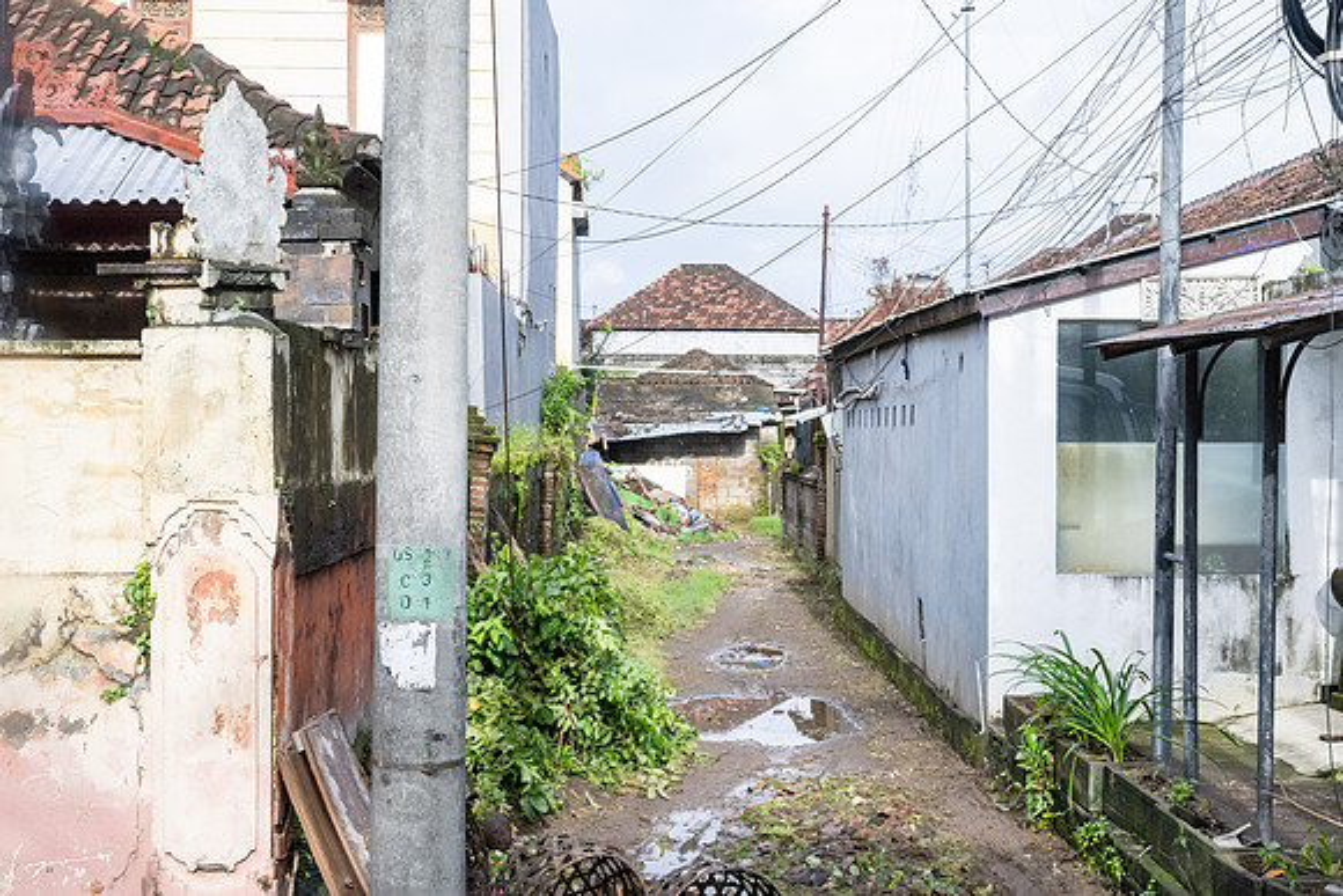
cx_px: 672
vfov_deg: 24.6
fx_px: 2052
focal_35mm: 55
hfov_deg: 36.2
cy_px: 448
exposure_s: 1/1250
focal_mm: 55
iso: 1600
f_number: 8
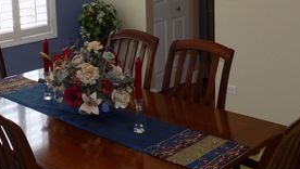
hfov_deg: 34.5
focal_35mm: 58
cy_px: 17
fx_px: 462
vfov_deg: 20.4
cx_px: 47
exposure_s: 1/60
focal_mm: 4
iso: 80
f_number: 3.1
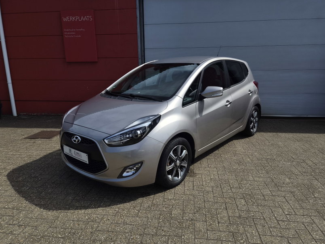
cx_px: 164
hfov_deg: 71.6
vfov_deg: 56.8
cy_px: 124
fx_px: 225
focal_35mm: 24
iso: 64
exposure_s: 1/7696
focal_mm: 5.4
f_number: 1.8
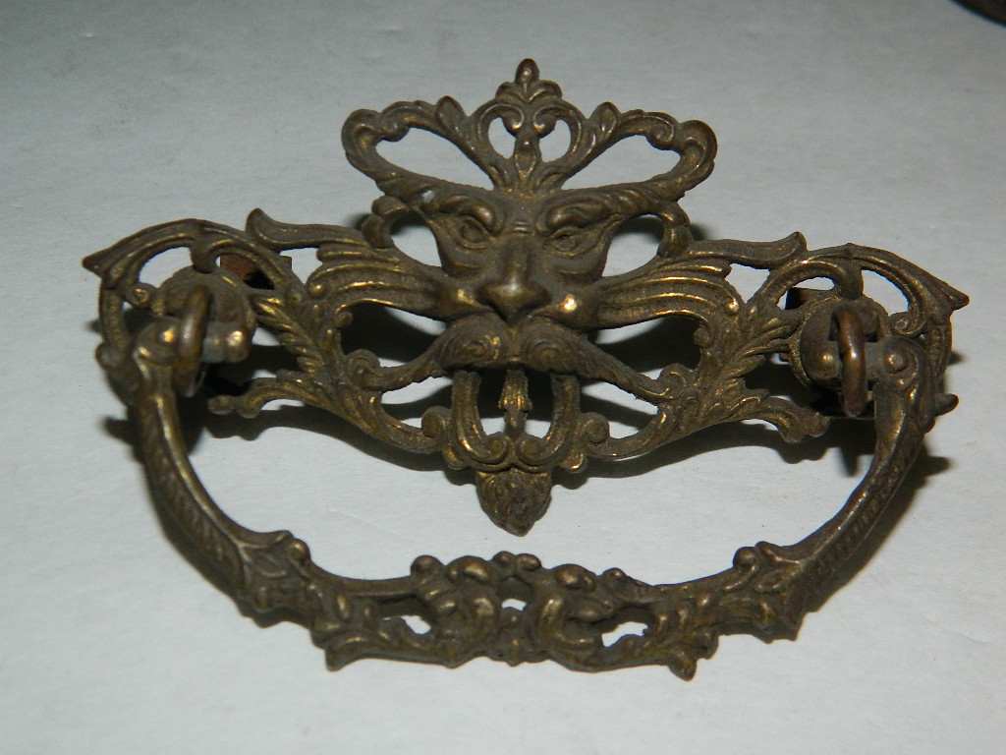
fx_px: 1657
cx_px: 503
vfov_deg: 25.7
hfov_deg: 33.8
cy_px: 378
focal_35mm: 57
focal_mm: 10.2
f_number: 10.7
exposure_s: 1/50
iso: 200
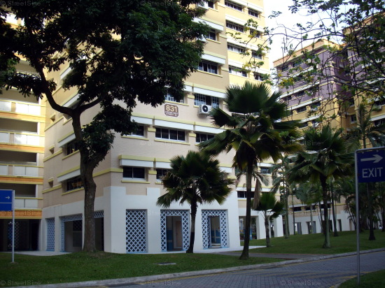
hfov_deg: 50.2
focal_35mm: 37
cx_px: 192
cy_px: 144
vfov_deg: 38.6
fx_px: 411
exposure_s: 1/200
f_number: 2.8
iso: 80
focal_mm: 6.2
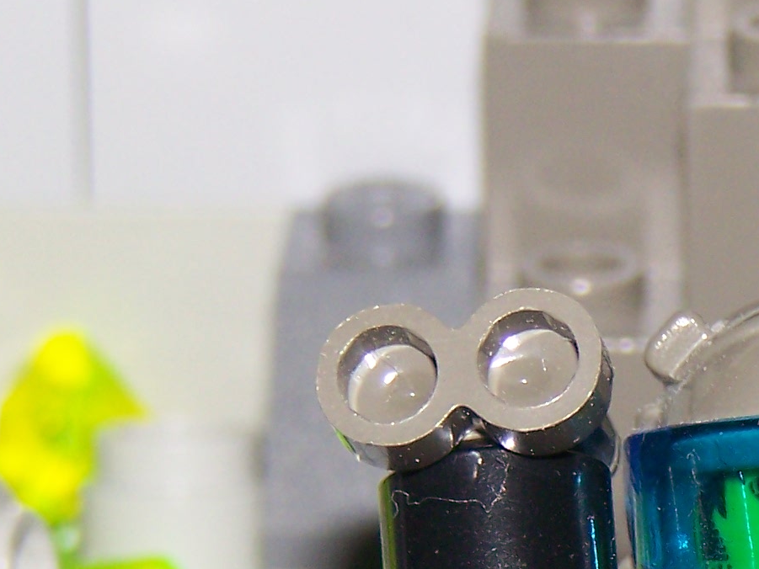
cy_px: 927
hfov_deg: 5.5
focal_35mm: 358
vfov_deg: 4.1
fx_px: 7851
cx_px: 865
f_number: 3.2
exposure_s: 1/100
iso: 80
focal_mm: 17.5
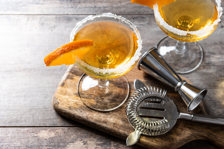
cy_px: 74
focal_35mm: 90
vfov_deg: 15.2
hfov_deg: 22.6
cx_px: 112
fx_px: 560
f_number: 6.3
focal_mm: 60
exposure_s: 1/200
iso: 100
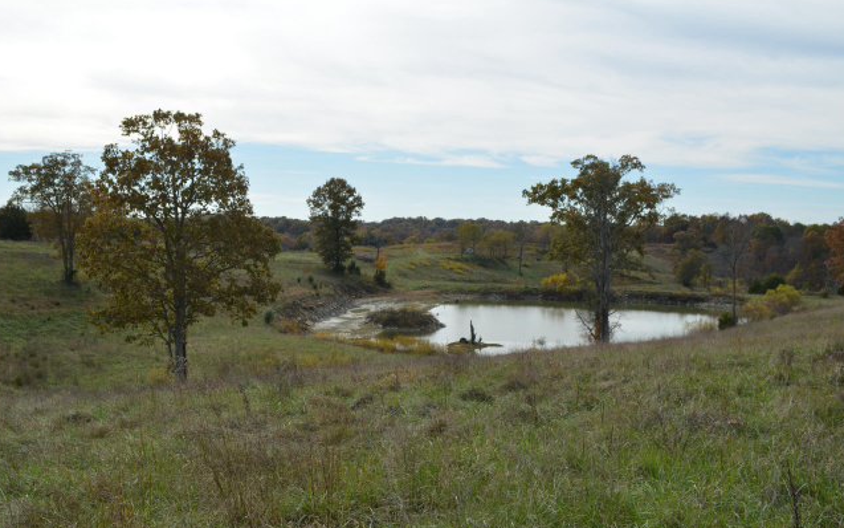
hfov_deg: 53.8
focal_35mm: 36
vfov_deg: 35.2
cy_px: 325
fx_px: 828
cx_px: 355
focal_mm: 20
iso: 100
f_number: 8
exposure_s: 1/250
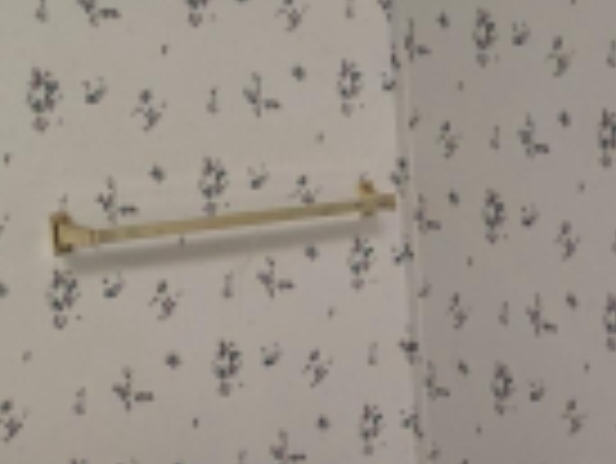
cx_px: 812
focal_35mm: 112
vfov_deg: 13.1
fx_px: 1995
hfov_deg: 16.5
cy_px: 464
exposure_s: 1/180
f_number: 1.7
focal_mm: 6.3
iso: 250
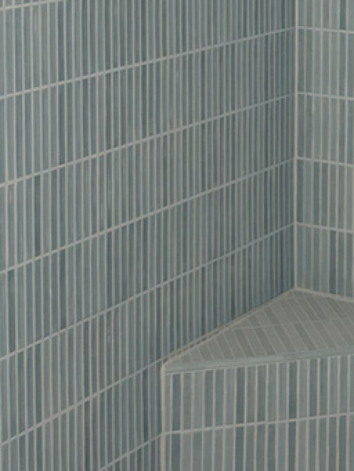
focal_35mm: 108
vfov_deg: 17.6
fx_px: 1472
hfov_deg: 13.5
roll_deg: -0.7
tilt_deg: -4.7
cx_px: 382
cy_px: -32
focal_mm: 6.76
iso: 125
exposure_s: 1/128
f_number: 1.78
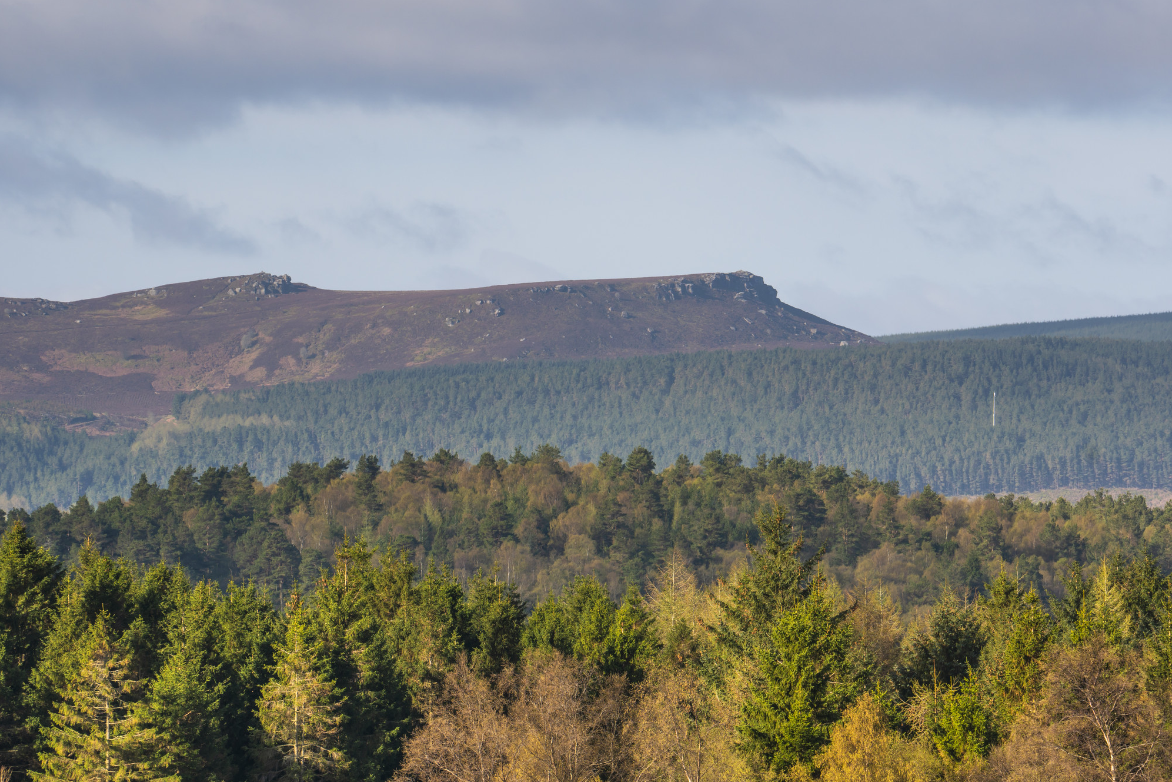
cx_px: 587
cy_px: 390
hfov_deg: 6.8
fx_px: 9799
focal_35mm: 301
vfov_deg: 4.6
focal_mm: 200
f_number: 11
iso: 100
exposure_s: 1/30
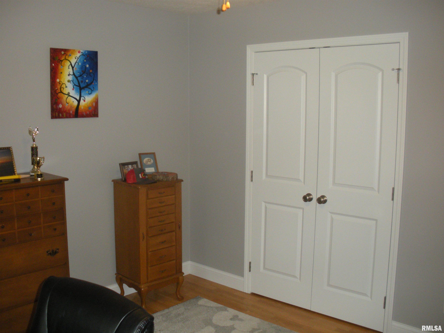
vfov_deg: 39.7
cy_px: 166
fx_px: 462
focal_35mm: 36
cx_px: 222
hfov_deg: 51.4
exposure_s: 1/60
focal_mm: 6.3
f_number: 3.5
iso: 268
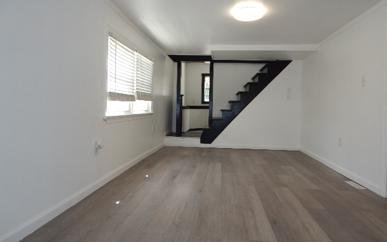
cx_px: 198
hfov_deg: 74.8
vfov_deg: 51.0
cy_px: 107
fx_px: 253
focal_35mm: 24
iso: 125
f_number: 3
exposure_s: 1/60
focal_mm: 4
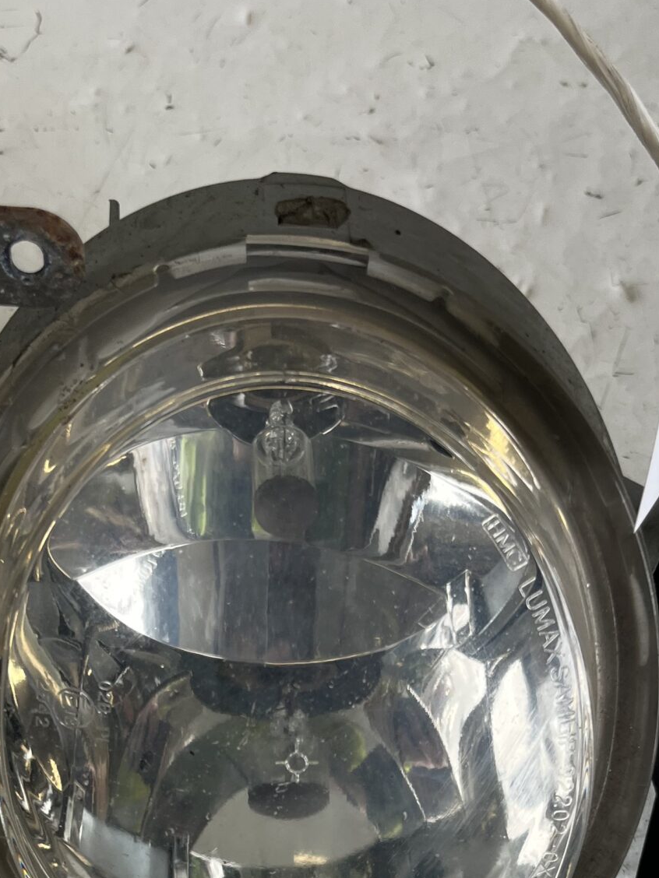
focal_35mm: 59
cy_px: 900
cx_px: 357
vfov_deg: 30.2
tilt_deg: -66.2
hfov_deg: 24.8
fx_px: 1498
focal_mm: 5.1
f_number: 1.6
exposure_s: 1/129
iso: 32
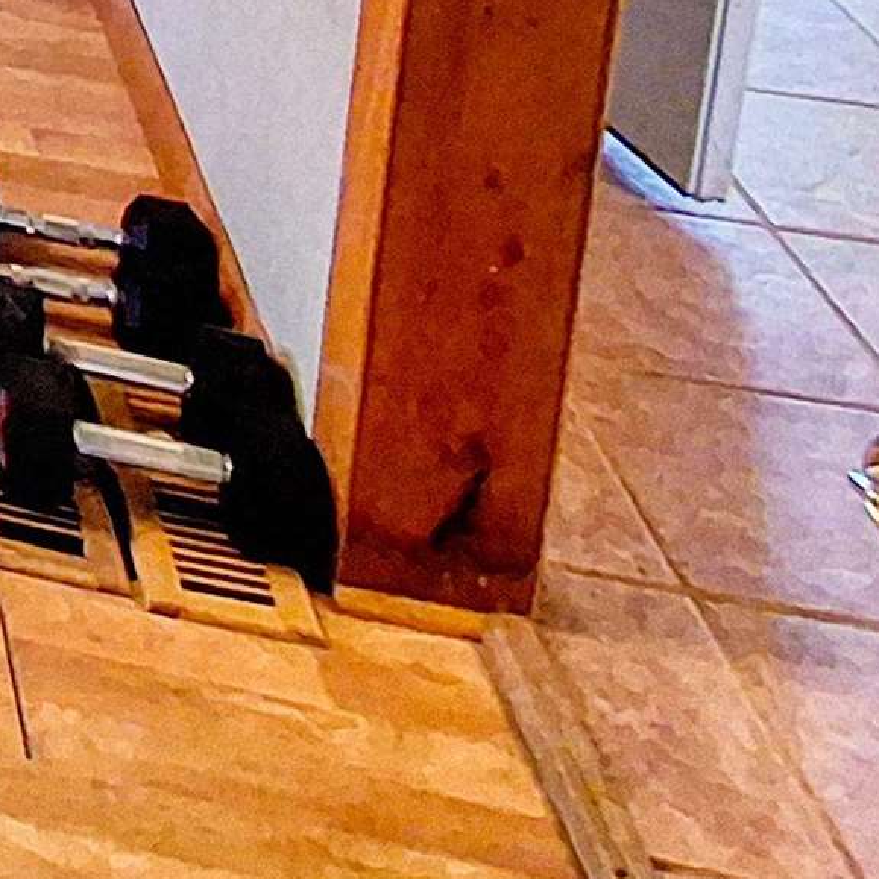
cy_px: -761
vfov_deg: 17.8
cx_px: -1031
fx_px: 2155
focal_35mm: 75
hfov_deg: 16.0
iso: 160
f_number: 2.2
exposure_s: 1/30
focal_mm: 1.5
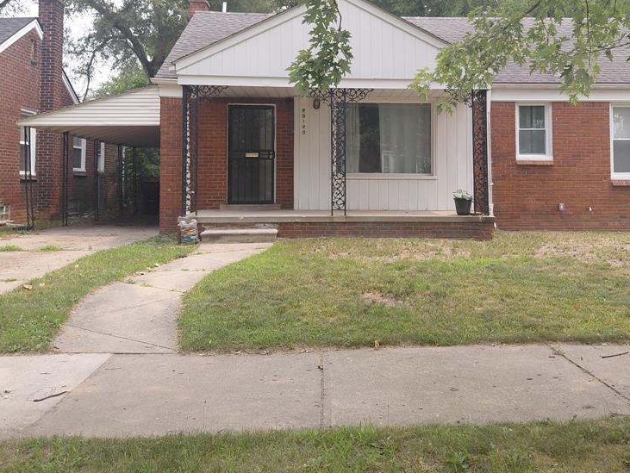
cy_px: 150
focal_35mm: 35
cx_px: 369
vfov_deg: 40.1
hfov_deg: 52.3
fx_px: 637
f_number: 1.8
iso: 50
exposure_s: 1/752
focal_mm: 4.69
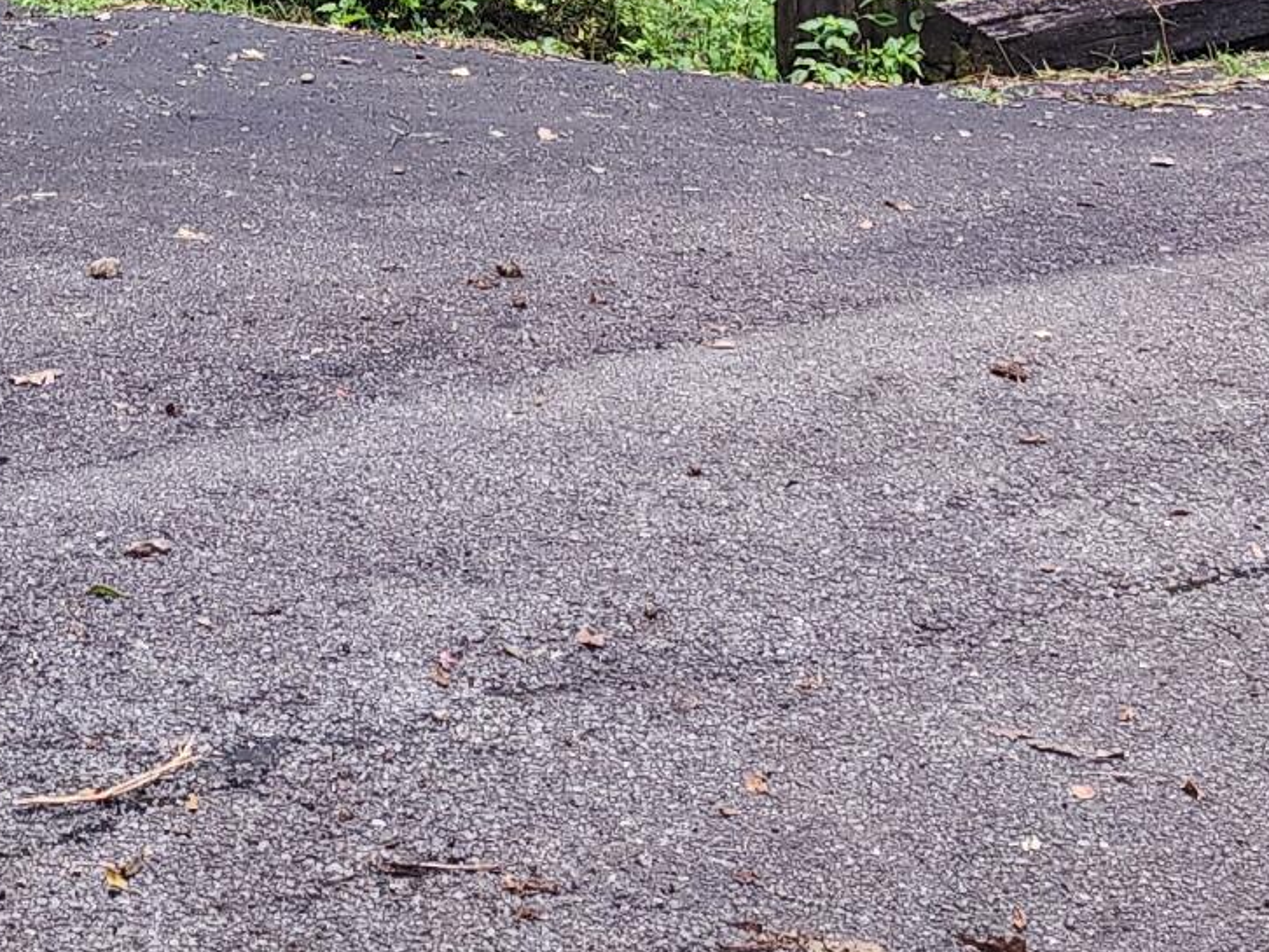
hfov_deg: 20.4
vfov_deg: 13.4
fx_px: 3484
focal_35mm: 95
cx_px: 274
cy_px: -936
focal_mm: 6.4
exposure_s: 1/180
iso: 125
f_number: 1.8
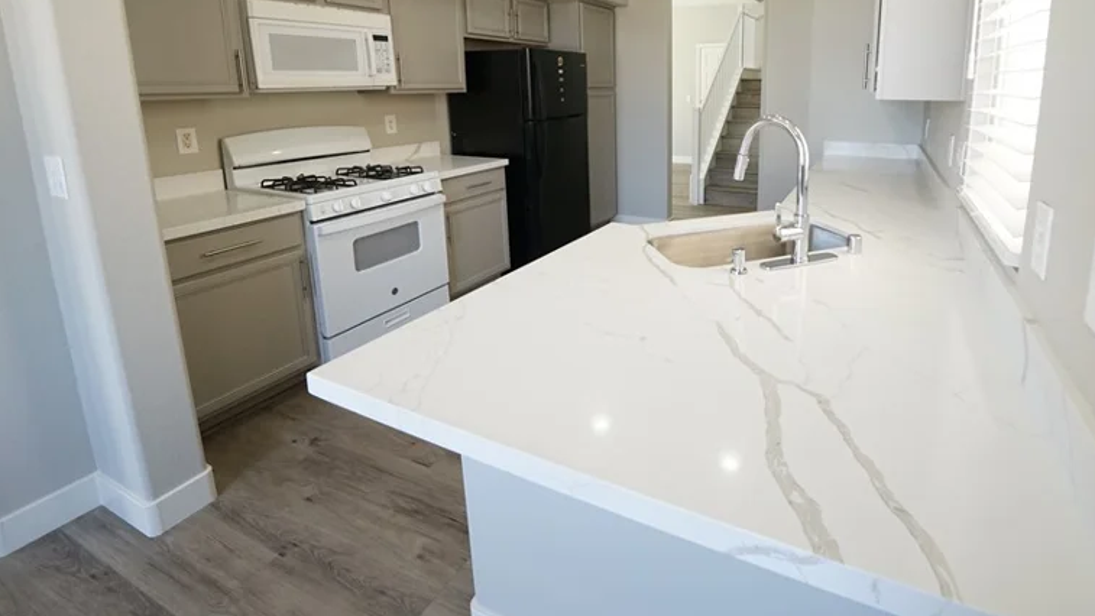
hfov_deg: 94.3
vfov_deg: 61.0
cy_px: 167
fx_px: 494
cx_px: 671
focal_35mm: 17
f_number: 6.3
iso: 1600
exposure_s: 1/125
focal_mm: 12
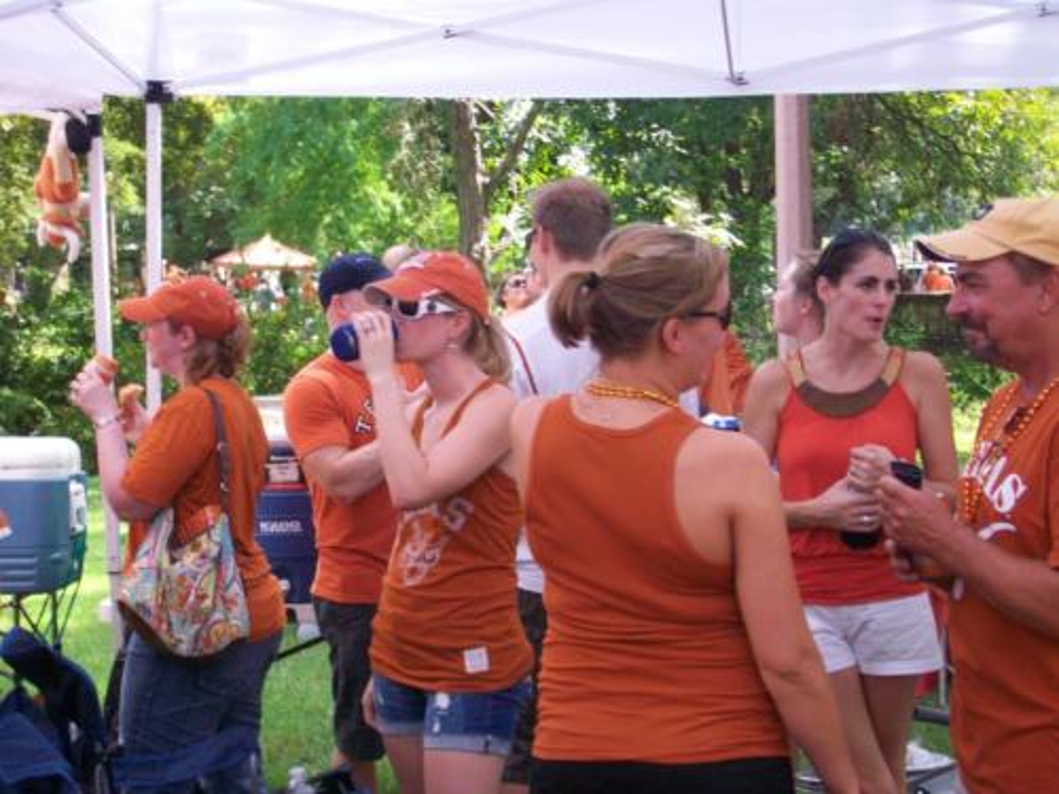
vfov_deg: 19.1
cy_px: 397
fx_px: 2356
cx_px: 530
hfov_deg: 25.3
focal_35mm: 77
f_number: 4.6
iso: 120
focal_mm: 13.7
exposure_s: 1/100
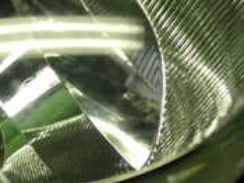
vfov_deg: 13.2
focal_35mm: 110
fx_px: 775
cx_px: 47
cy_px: -11
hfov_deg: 17.7
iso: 100
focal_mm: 5.79
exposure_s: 1/60
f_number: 2.4
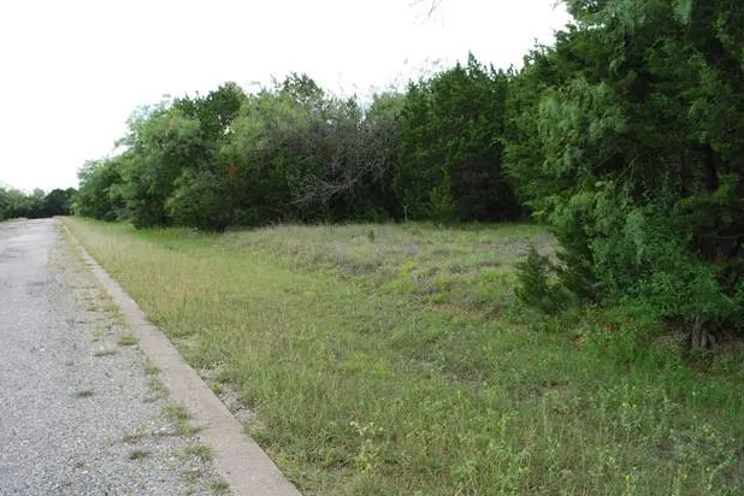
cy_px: 252
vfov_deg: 46.4
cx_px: 374
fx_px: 579
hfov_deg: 65.5
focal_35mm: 28
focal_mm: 18
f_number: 5.6
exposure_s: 1/125
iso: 110
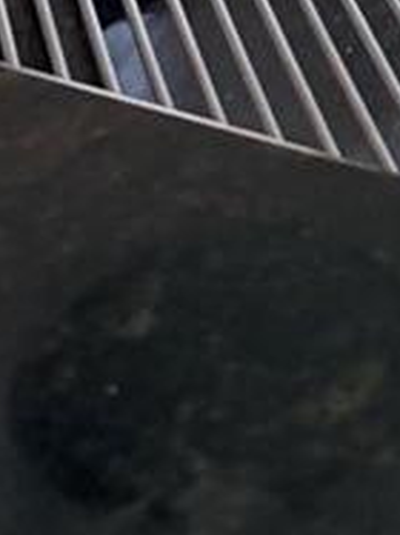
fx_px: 2375
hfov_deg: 9.5
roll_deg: +1.1
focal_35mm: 154
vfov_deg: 10.6
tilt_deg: -7.0
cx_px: 480
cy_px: -835
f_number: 1.78
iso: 200
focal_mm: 6.76
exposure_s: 1/93
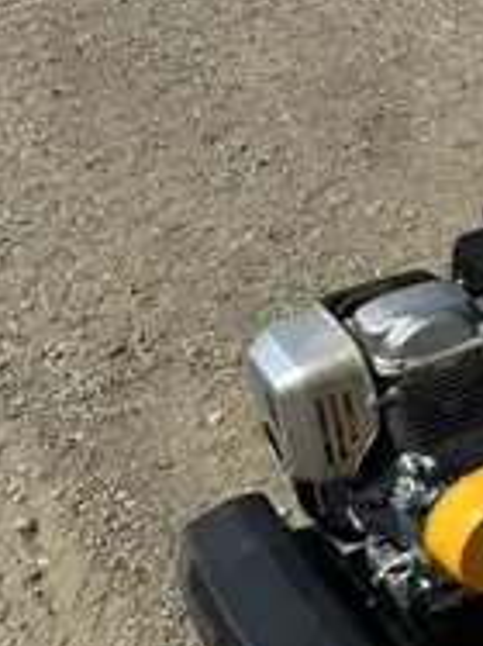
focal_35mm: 82
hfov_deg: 15.4
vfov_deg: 23.9
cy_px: 311
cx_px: 876
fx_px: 1527
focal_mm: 6.86
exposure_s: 1/8197
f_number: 1.78
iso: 80
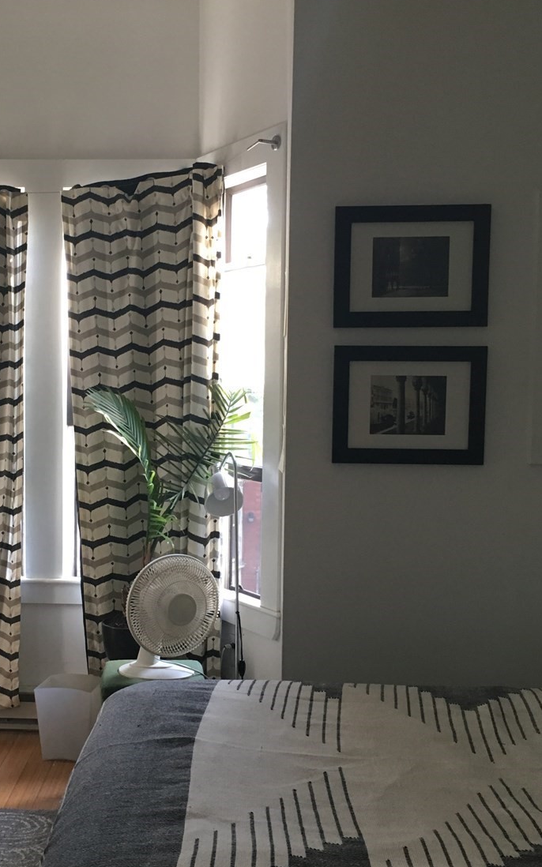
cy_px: 456
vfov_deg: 46.2
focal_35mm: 43
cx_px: 152
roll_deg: +0.0
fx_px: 1017
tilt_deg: -4.1
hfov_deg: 29.5
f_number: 2.2
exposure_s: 1/30
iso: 100
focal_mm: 4.15
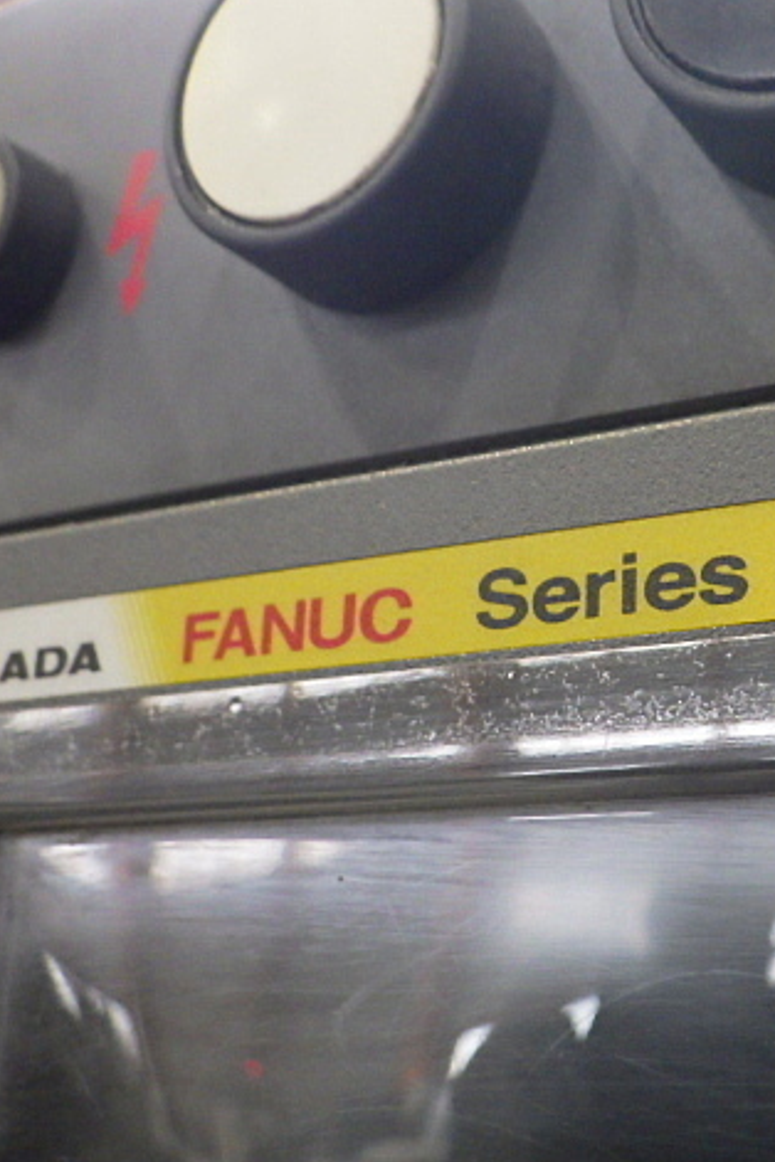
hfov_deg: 27.4
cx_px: 649
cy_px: 577
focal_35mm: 48
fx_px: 1550
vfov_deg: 41.1
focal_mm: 6.1
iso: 1250
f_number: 3.8
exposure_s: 1/50
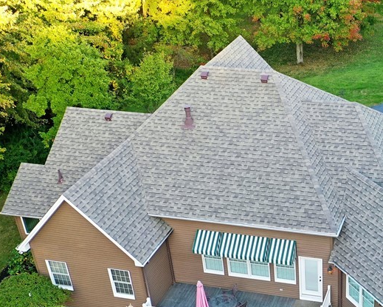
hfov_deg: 33.0
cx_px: 314
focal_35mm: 55
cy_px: 257
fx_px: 623
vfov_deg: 26.9
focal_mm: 10.26
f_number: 3.5
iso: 100
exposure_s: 1/60
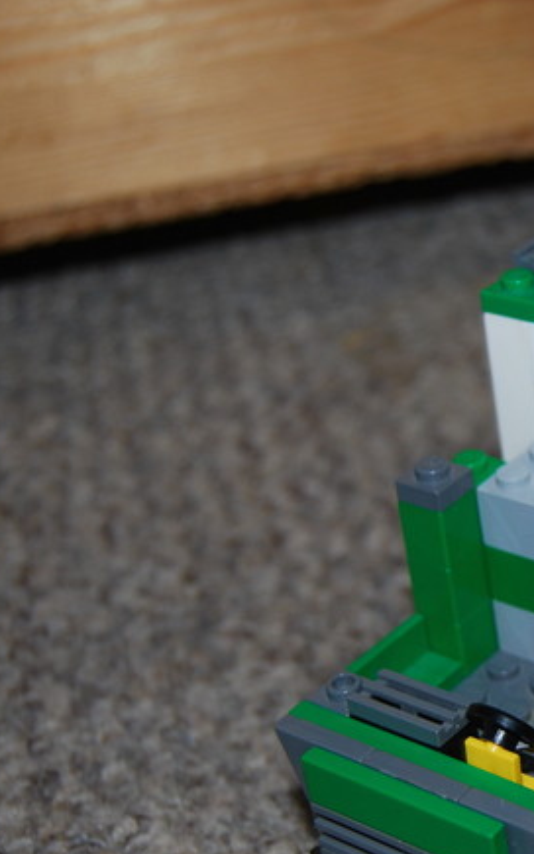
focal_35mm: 76
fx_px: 1769
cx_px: 669
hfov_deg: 16.3
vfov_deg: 27.1
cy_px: 526
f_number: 4
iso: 200
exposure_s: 1/60
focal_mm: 24
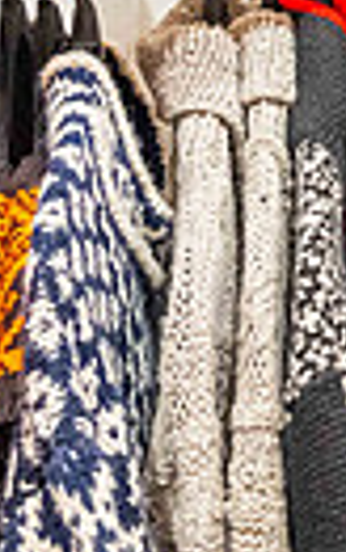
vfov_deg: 18.2
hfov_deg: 9.4
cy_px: -120
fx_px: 1628
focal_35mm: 108
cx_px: 1059
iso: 3200
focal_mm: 24
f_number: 5.6
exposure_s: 1/200
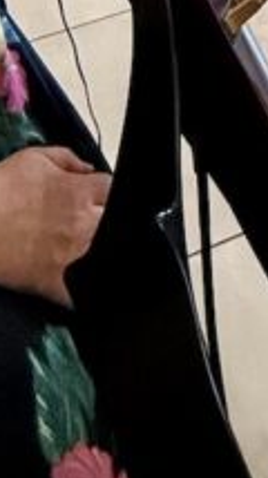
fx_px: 924
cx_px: 132
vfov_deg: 16.1
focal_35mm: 73
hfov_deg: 16.5
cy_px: -616
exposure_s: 1/50
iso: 320
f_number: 2.2
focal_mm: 2.22
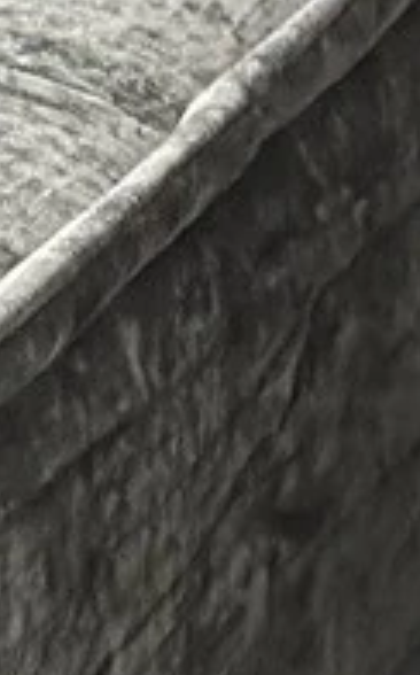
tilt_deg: -16.5
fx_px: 6374
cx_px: -926
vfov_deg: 6.0
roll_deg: -1.9
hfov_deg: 3.7
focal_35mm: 347
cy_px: -7
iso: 640
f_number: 1.78
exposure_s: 1/40
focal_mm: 6.86
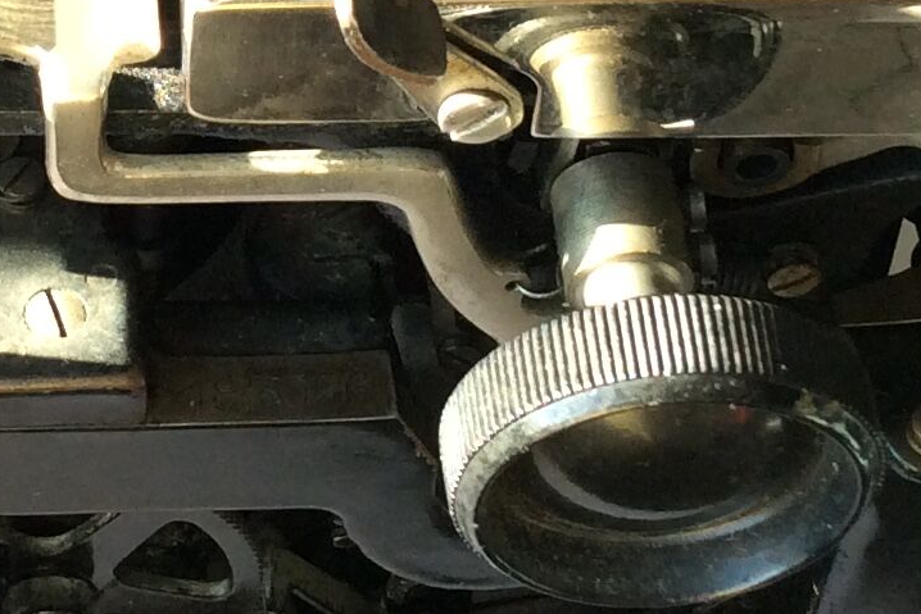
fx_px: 3070
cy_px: 23
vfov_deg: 11.3
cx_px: 68
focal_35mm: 120
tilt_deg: -52.1
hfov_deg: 16.8
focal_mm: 3.3
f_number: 2.4
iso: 50
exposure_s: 1/100
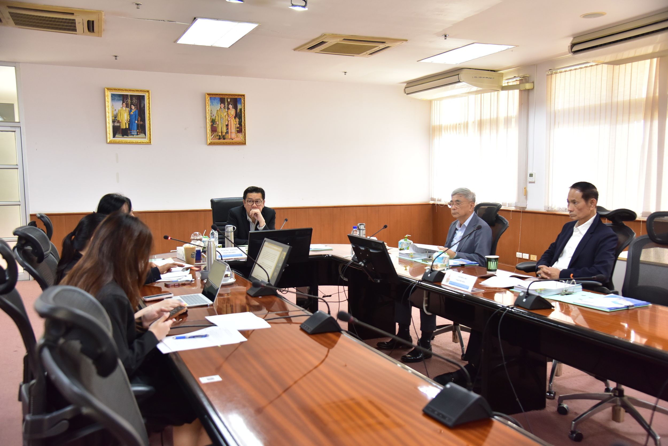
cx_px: 334
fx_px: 631
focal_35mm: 34
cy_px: 223
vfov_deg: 38.9
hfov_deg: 55.8
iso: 2000
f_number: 4.5
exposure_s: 1/100
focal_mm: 34
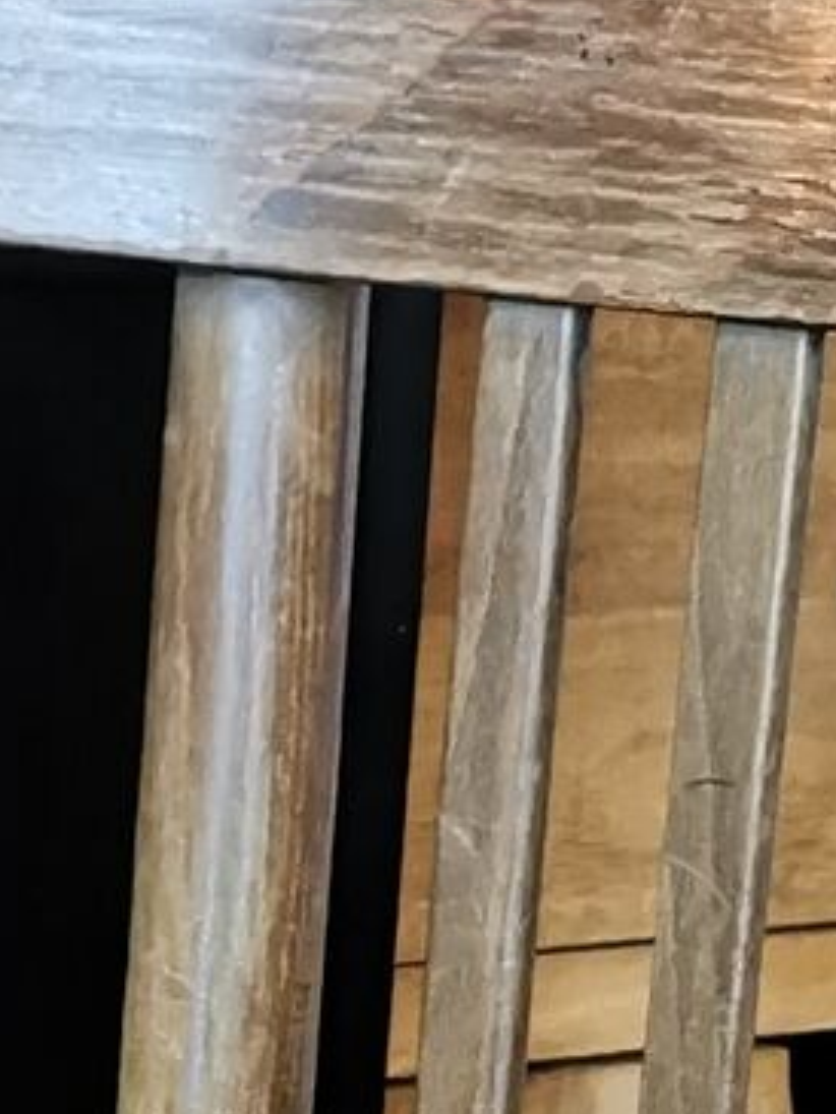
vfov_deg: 12.7
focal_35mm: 148
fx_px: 4763
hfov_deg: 9.9
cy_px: 1596
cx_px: -37
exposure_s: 1/50
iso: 320
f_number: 1.8
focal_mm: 5.58
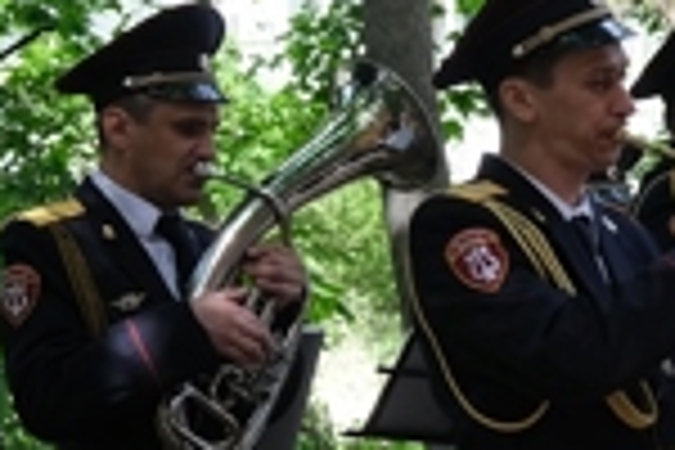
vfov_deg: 6.5
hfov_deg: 9.2
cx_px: 1321
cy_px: 526
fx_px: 3937
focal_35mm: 210
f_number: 4.5
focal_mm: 27.7
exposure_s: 1/150
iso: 320
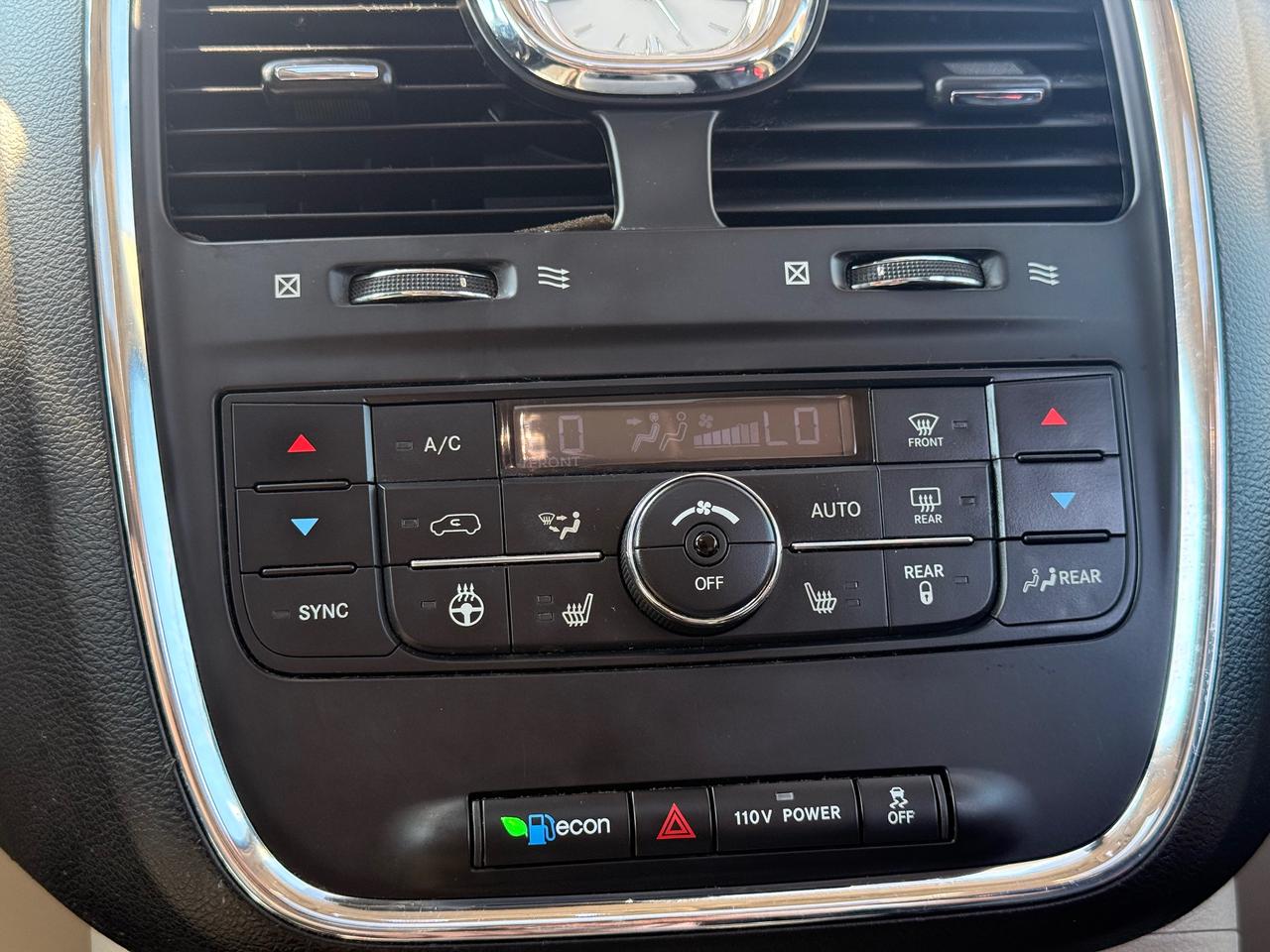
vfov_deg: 30.3
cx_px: 635
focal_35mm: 48
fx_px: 1761
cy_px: 476
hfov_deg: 39.7
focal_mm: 6.76
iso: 200
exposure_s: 1/111
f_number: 1.78
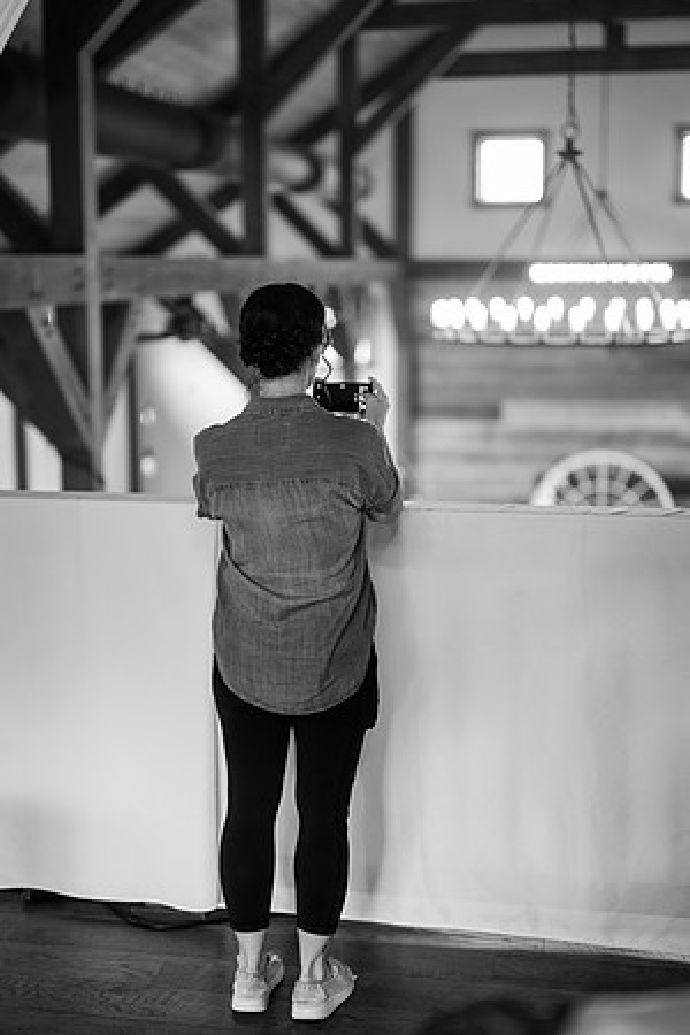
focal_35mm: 50
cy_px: 518
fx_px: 1437
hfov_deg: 27.0
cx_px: 345
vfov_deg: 39.6
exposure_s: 1/80
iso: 160
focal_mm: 50
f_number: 1.3
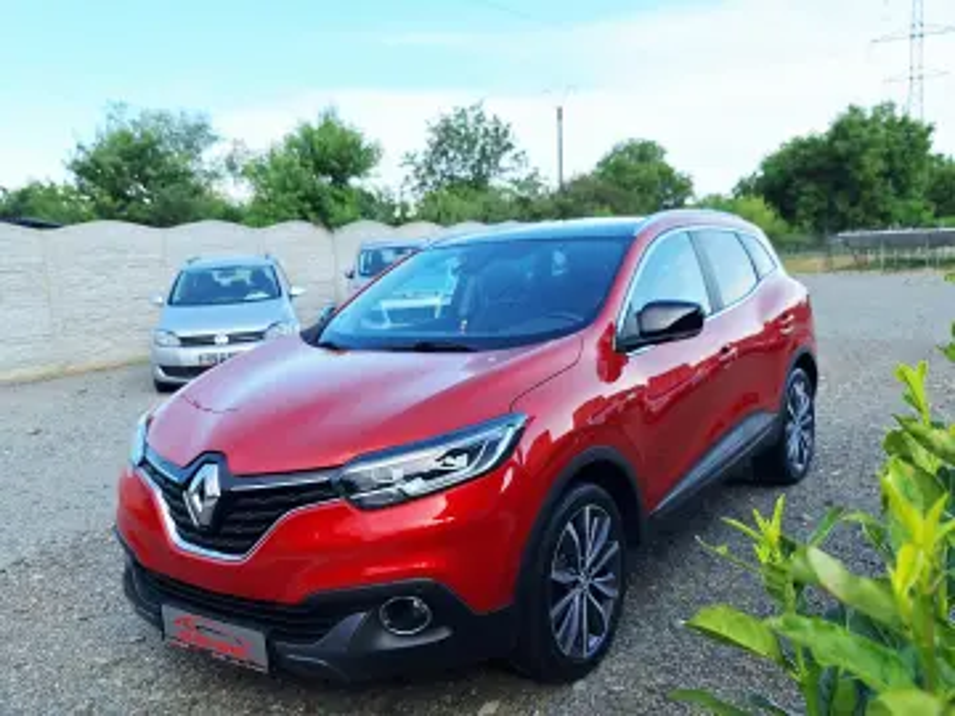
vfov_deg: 58.9
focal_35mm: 23
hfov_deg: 73.9
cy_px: 358
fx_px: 635
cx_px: 478
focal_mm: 5.54
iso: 40
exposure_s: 1/1052
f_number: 1.8
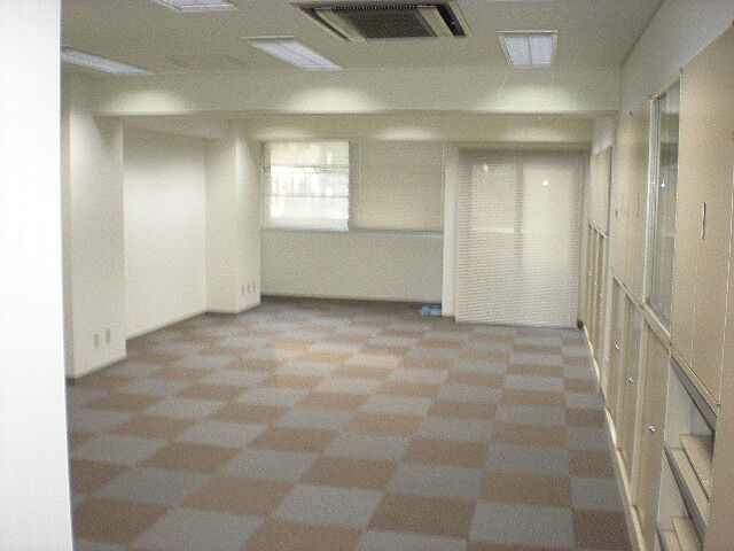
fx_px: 806
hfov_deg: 49.0
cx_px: 367
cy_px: 276
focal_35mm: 38
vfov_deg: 37.7
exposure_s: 1/30
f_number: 3.1
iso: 186
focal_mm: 6.3
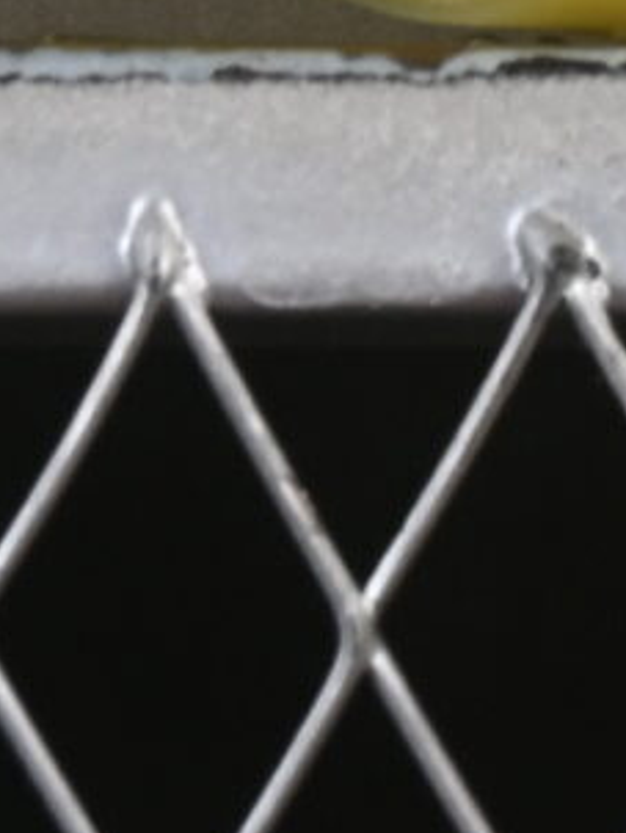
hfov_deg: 2.4
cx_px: 1445
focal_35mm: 611
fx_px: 14712
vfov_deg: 3.2
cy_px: -1405
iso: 160
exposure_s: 1/80
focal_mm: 50
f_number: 8
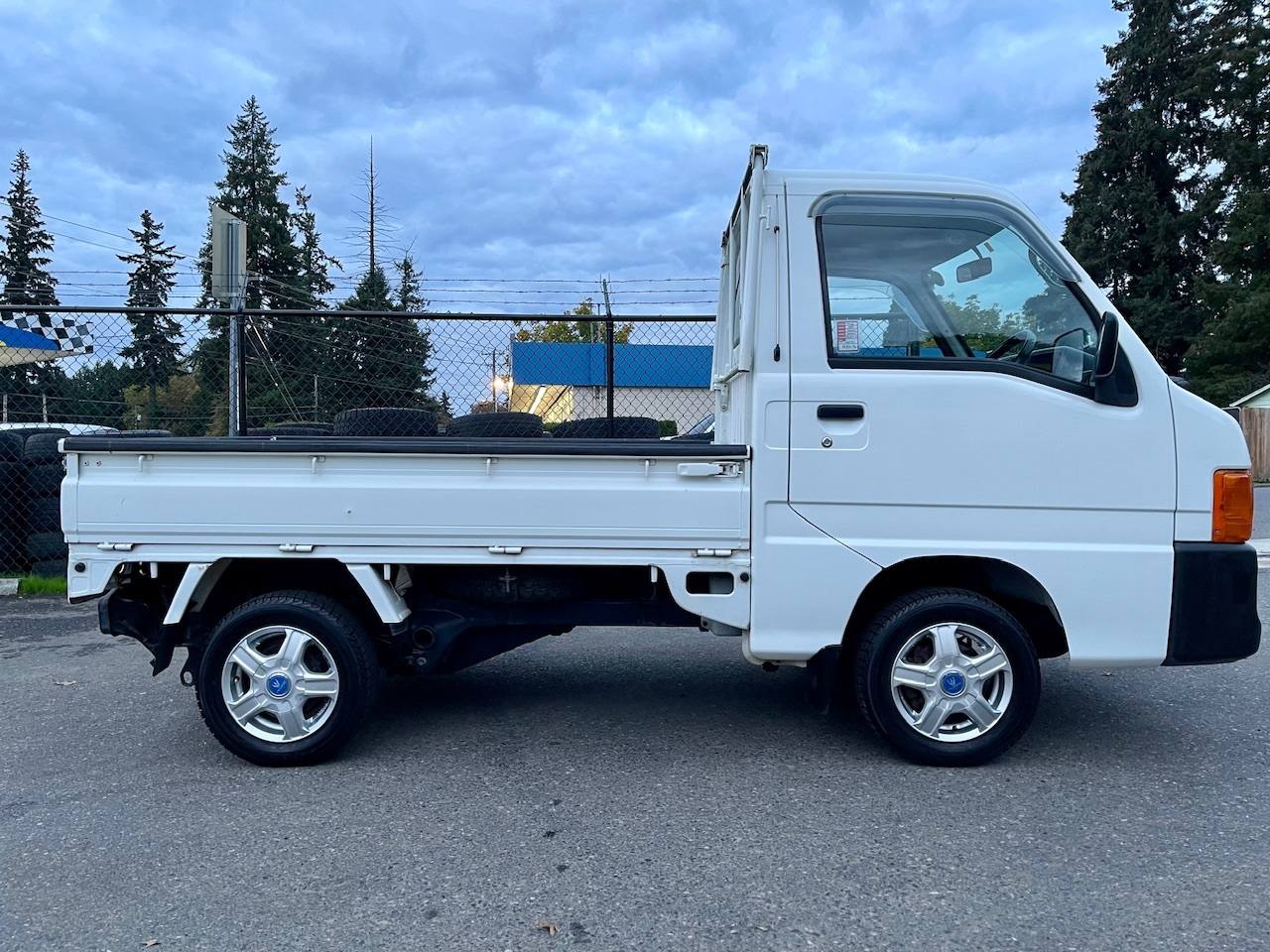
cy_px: 476
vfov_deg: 54.9
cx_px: 635
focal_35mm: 25
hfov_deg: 69.4
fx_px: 917
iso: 80
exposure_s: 1/40
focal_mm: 5.1
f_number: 1.6
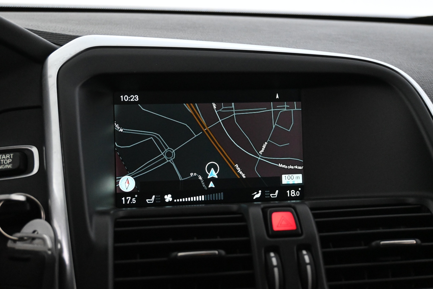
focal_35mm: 44
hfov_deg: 45.0
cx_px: 216
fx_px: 523
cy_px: 144
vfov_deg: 30.8
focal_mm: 29
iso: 6400
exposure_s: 1/50
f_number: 4.8
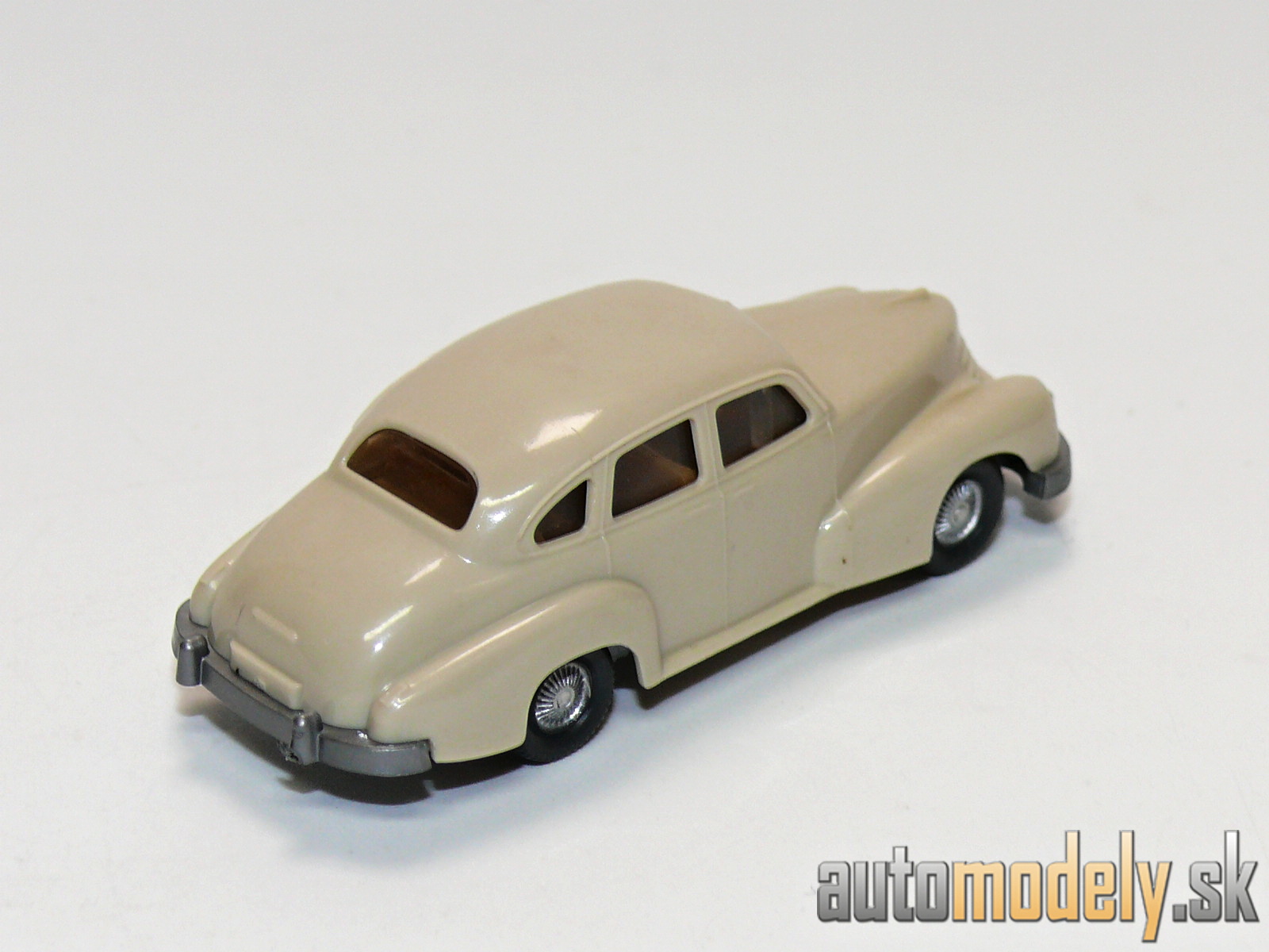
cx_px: 634
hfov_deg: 14.7
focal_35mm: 134
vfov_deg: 11.1
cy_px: 476
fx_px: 4912
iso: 100
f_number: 4
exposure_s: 1/30
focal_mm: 15.9
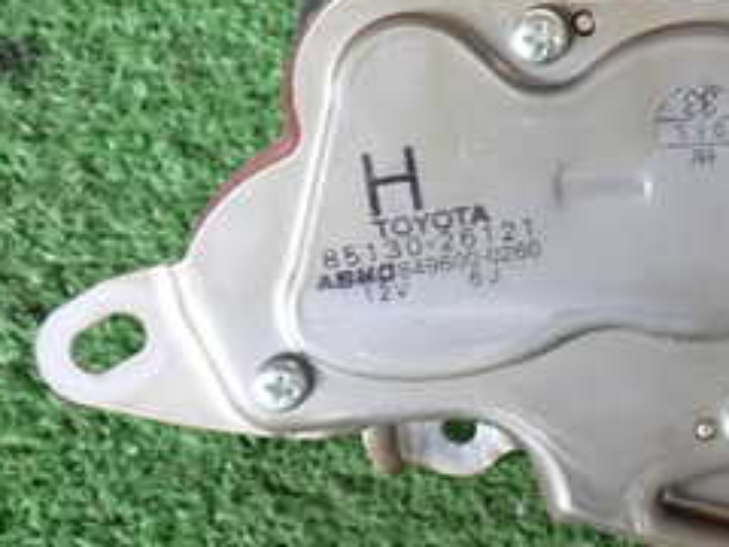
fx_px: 1579
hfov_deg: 24.8
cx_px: 729
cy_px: 234
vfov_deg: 19.6
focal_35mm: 75
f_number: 2.3
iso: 200
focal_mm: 5.4
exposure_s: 1/40
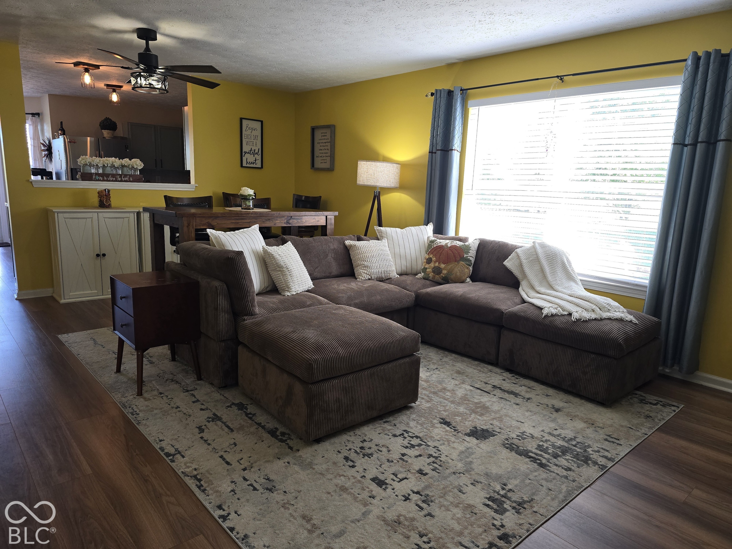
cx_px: 366
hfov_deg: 73.9
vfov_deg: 58.9
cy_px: 274
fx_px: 486
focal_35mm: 23
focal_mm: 6.3
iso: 50
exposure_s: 1/60
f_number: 1.7
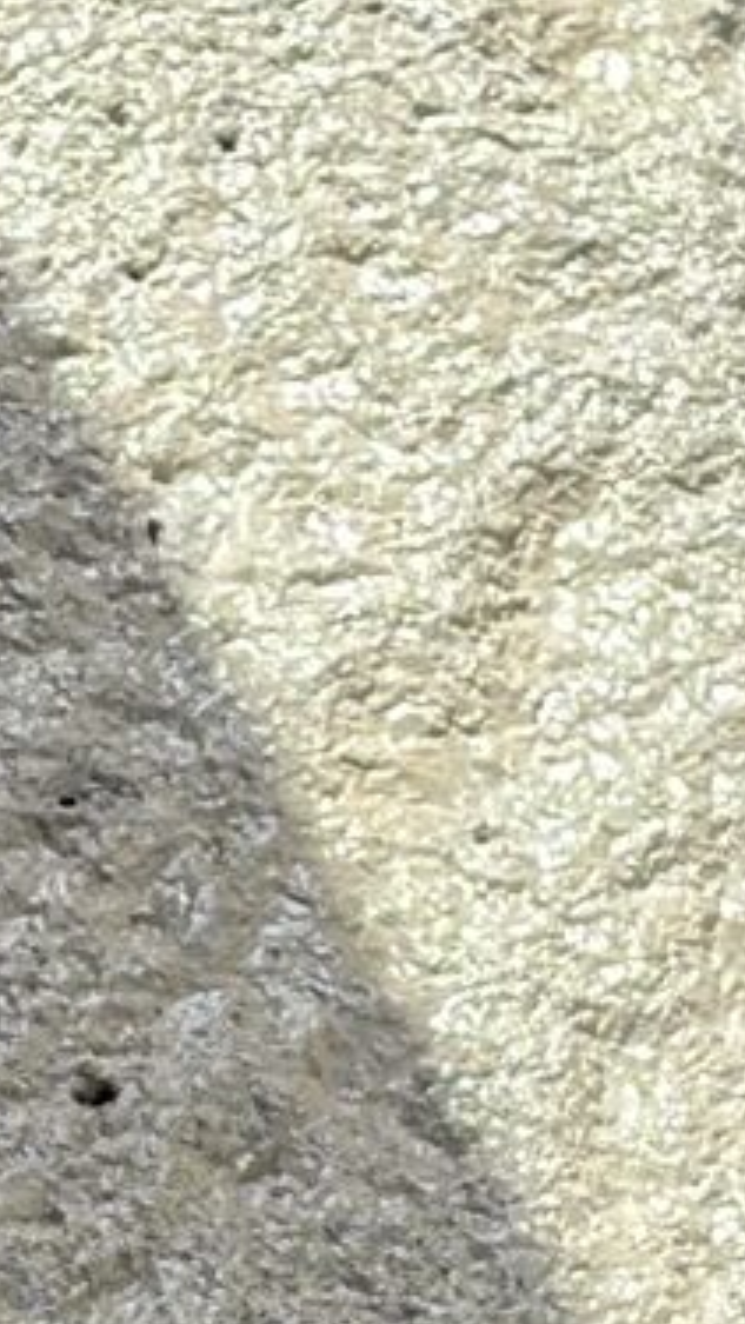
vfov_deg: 7.9
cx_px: -713
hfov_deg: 4.4
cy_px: 763
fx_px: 9550
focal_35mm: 272
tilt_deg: -55.0
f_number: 1.6
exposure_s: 1/1016
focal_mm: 5.96
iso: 40
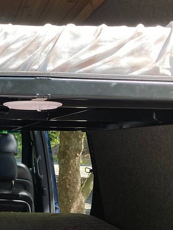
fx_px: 420
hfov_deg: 21.0
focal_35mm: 63
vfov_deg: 30.0
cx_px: -56
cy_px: 47
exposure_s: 1/292
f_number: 1.8
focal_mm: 3.99
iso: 20
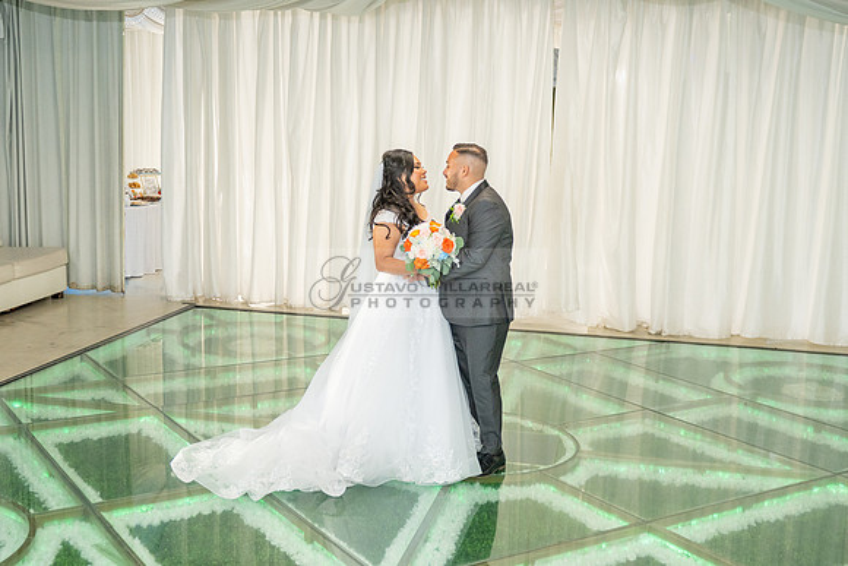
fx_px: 1053
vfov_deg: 30.1
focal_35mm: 45
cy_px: 303
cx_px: 408
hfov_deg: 43.8
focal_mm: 28
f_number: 3.2
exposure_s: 1/160
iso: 800
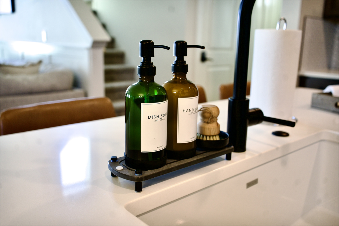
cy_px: 113
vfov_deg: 40.0
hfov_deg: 57.2
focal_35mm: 33
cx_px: 170
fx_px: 311
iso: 1000
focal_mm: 33
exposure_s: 1/160
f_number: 4
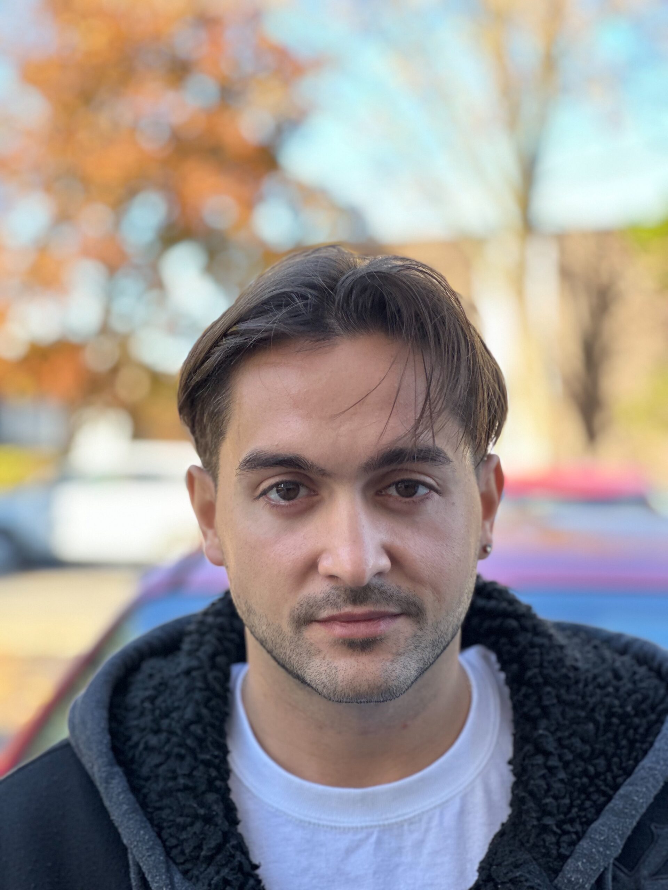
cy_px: 445
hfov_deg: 19.1
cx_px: 334
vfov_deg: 25.3
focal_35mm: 77
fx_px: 1981
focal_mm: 9
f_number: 2.8
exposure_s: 1/120
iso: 100
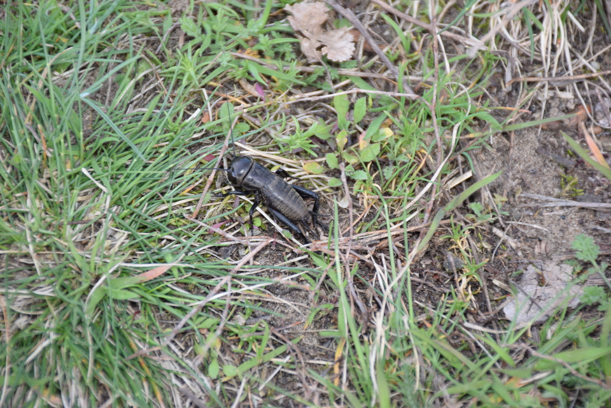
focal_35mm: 168
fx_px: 2851
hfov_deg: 12.2
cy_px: 204
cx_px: 306
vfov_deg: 8.2
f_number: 5.6
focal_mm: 112
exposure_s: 1/200
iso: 320
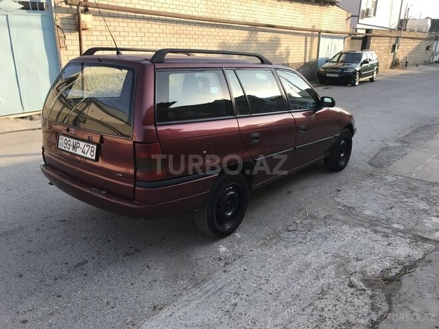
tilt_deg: -18.7
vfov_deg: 49.7
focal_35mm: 28
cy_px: 164
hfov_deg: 63.4
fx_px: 355
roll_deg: -1.2
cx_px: 220
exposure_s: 1/622
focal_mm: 3.99
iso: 20
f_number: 1.8
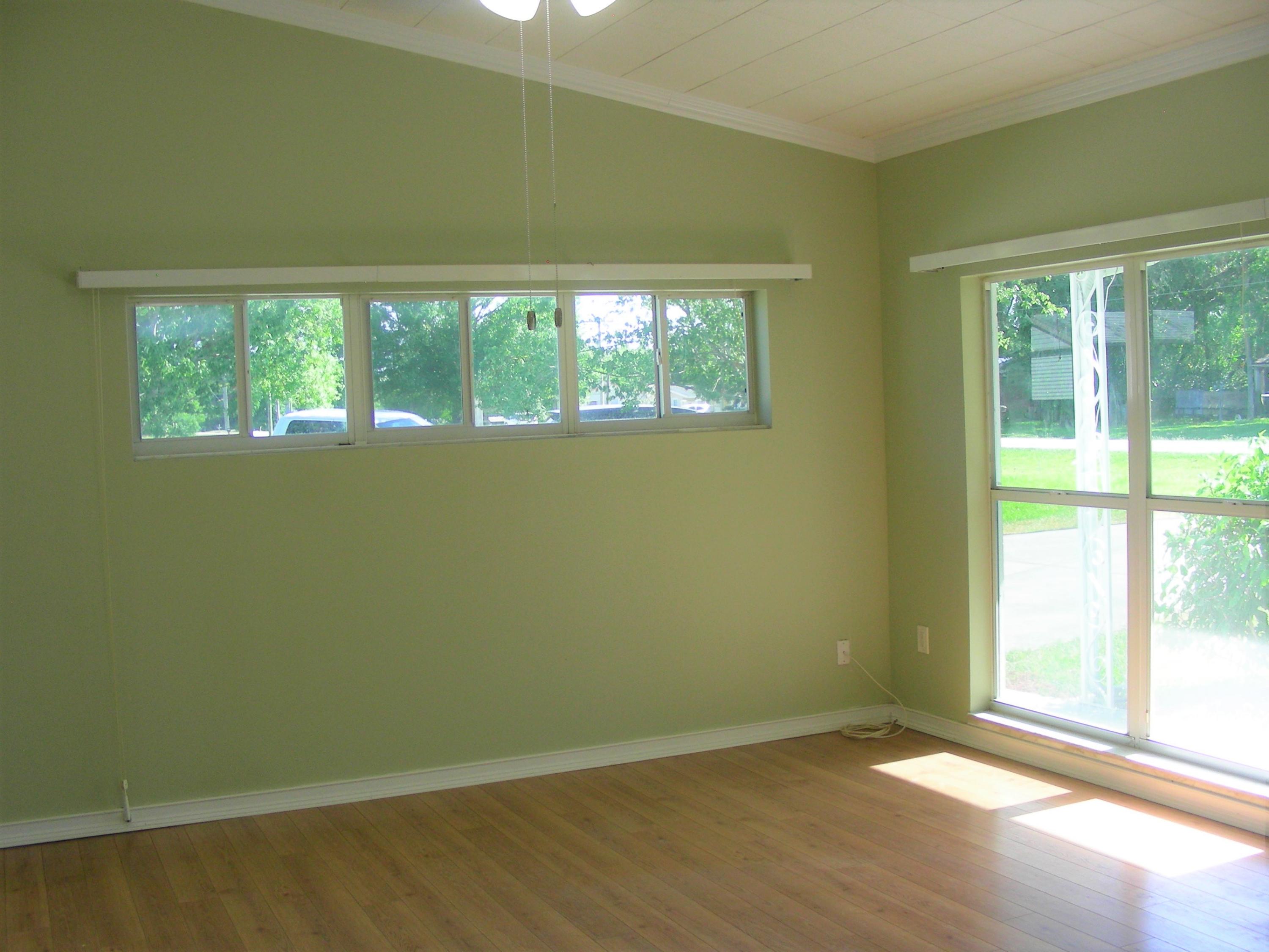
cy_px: 476
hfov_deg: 49.0
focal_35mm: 38
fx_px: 1393
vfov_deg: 37.7
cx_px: 634
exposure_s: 1/36.2
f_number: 3.5
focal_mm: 6.3
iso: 50
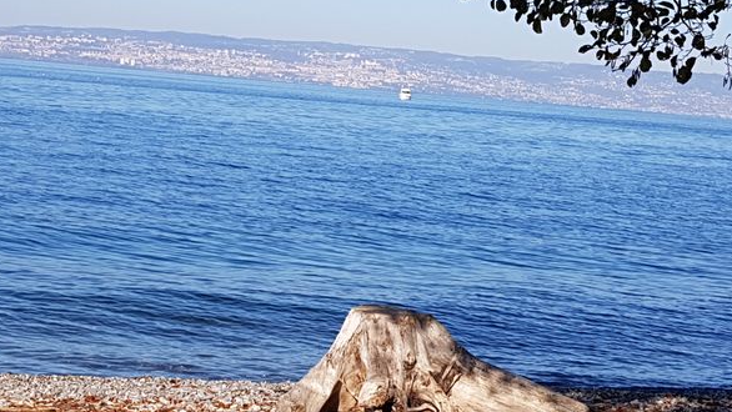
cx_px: 366
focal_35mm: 29
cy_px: 175
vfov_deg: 40.1
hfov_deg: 66.1
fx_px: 563
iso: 50
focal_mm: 4.2
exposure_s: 1/2360
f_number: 1.7
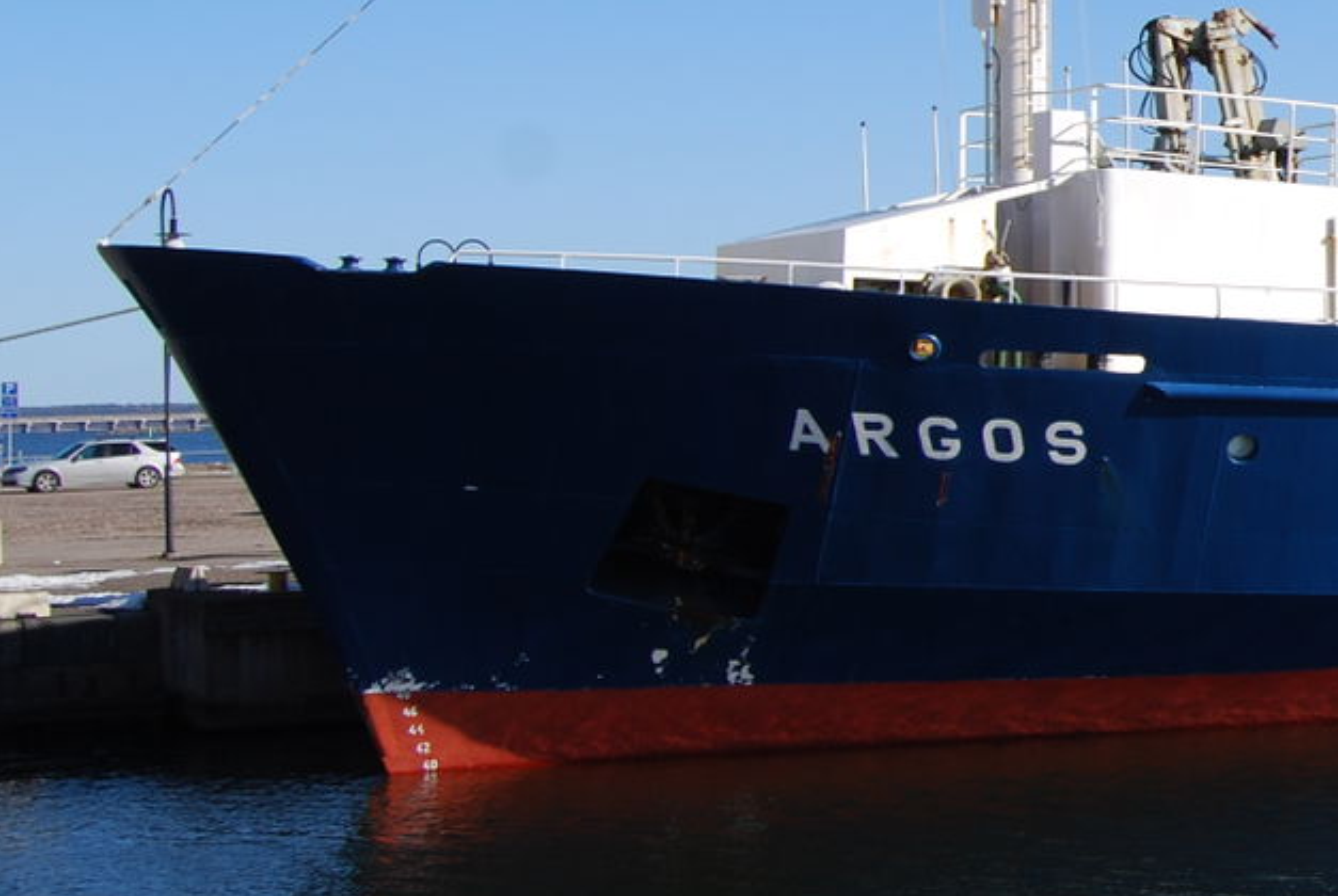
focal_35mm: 101
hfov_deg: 18.2
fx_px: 3759
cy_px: 242
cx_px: 1929
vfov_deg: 13.6
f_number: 8
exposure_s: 1/250
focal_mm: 22
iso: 100
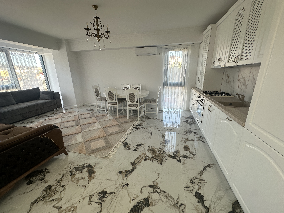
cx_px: 142
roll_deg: +2.1
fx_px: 115
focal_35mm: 14
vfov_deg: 85.7
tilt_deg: -15.2
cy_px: 106
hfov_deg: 102.1
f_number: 2.2
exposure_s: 1/100
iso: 64
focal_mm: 2.22
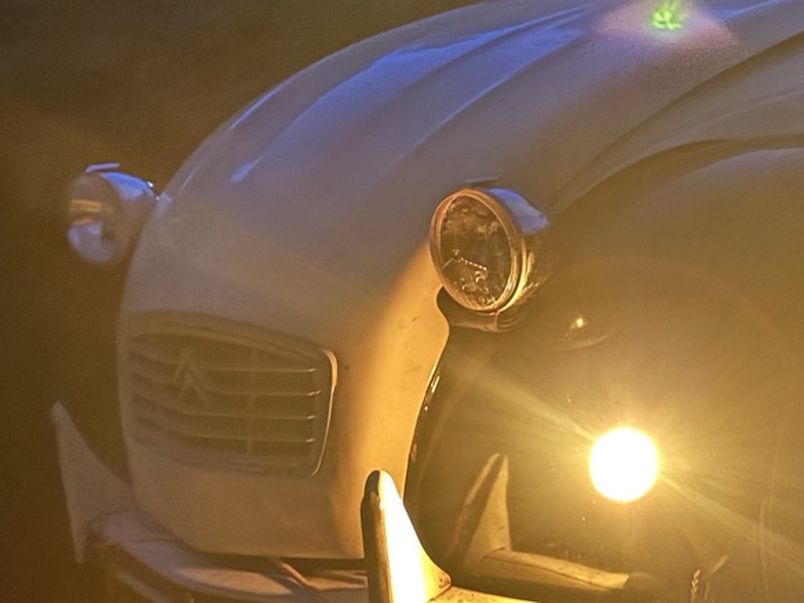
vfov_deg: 25.6
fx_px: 1324
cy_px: 241
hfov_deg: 32.9
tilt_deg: -26.7
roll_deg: +1.8
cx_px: 642
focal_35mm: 57
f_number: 1.6
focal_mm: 5.96
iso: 2500
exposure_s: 1/2
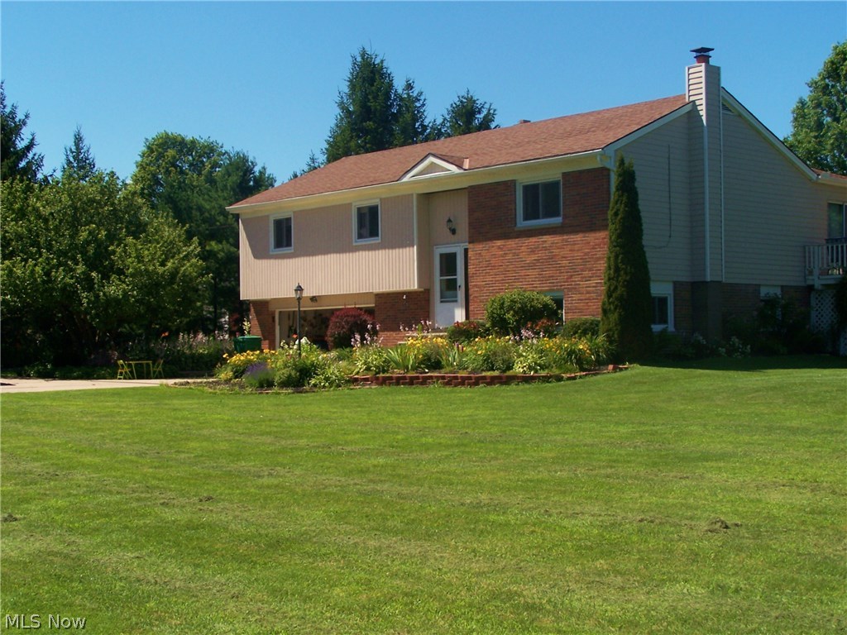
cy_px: 318
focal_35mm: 51
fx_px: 1248
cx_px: 424
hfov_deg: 37.5
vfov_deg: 28.6
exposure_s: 1/640
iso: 80
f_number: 4.5
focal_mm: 8.5
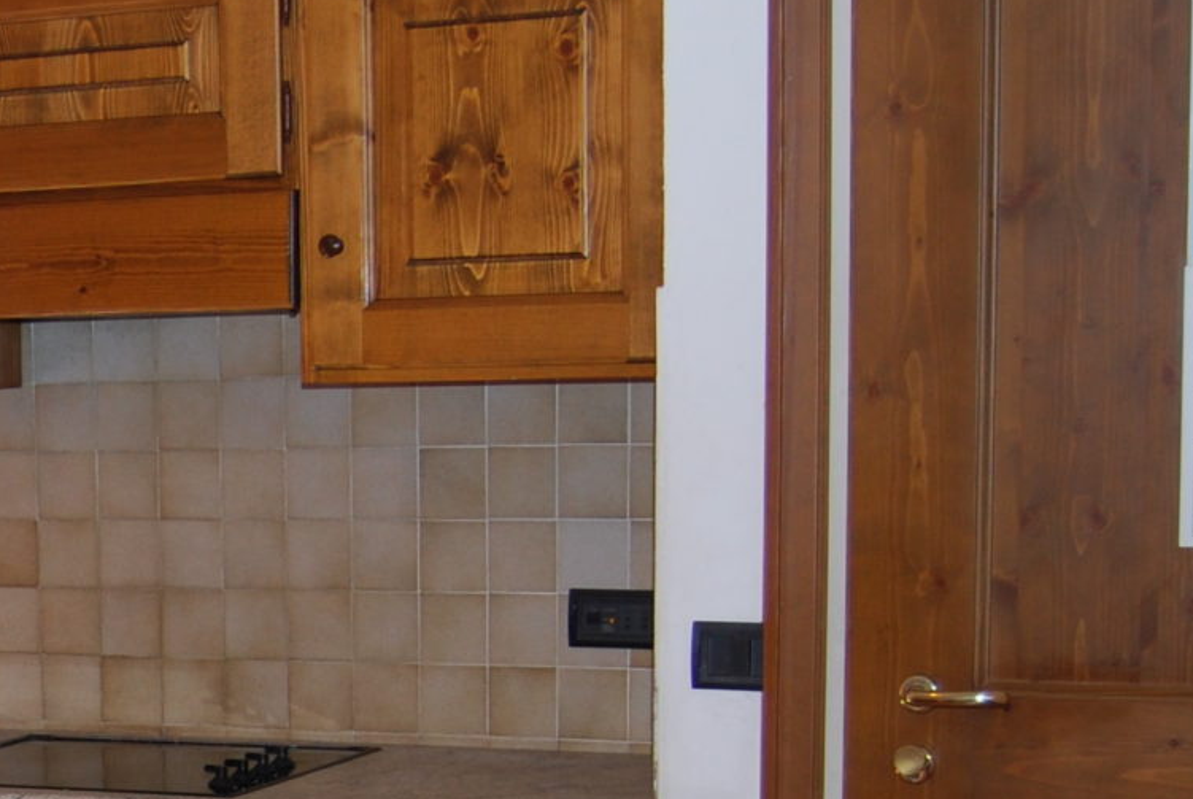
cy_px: 883
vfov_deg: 14.6
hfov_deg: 20.7
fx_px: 3053
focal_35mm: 92
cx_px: -219
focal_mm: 18
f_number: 3.5
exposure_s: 1/60
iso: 200
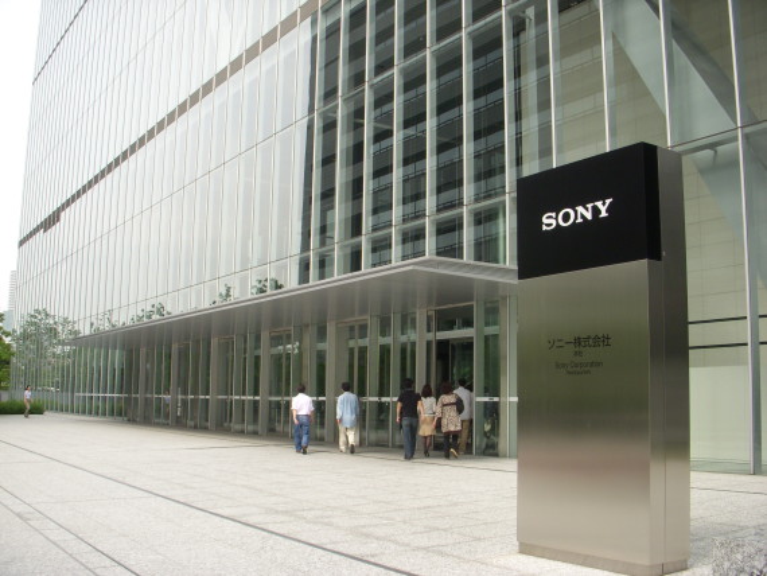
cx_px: 384
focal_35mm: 38
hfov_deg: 49.0
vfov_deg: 37.7
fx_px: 842
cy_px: 288
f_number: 3.3
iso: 100
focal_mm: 6.3
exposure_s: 1/400
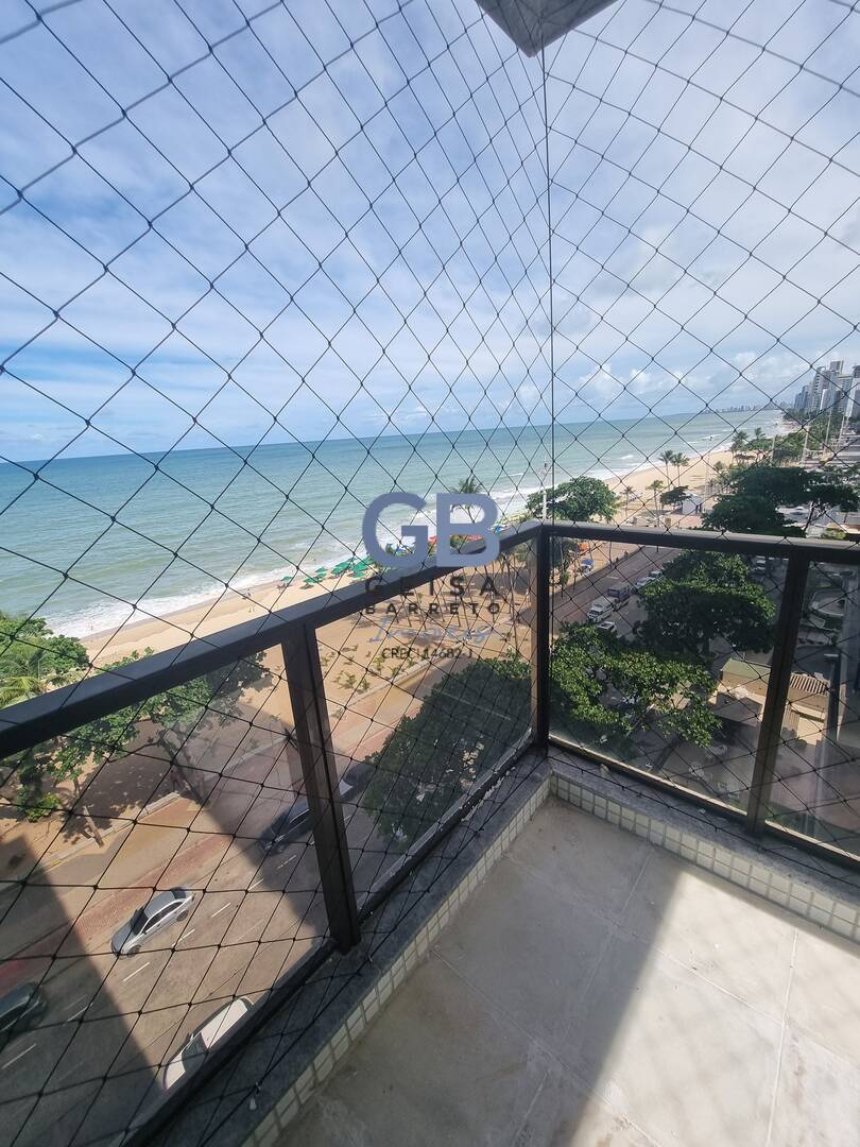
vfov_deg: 106.2
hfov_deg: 89.9
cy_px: 574
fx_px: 431
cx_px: 430
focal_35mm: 13
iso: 50
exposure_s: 1/1924
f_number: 2.2
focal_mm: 2.2
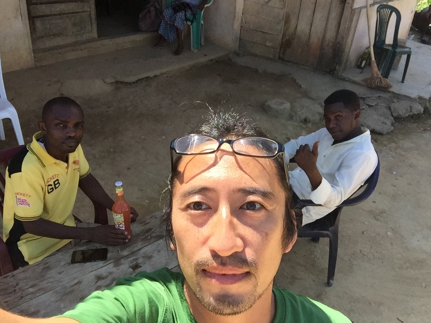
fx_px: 386
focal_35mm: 31
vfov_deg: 45.4
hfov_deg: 58.4
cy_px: 162
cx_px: 216
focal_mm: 2.65
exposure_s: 1/761
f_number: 2.2
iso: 32
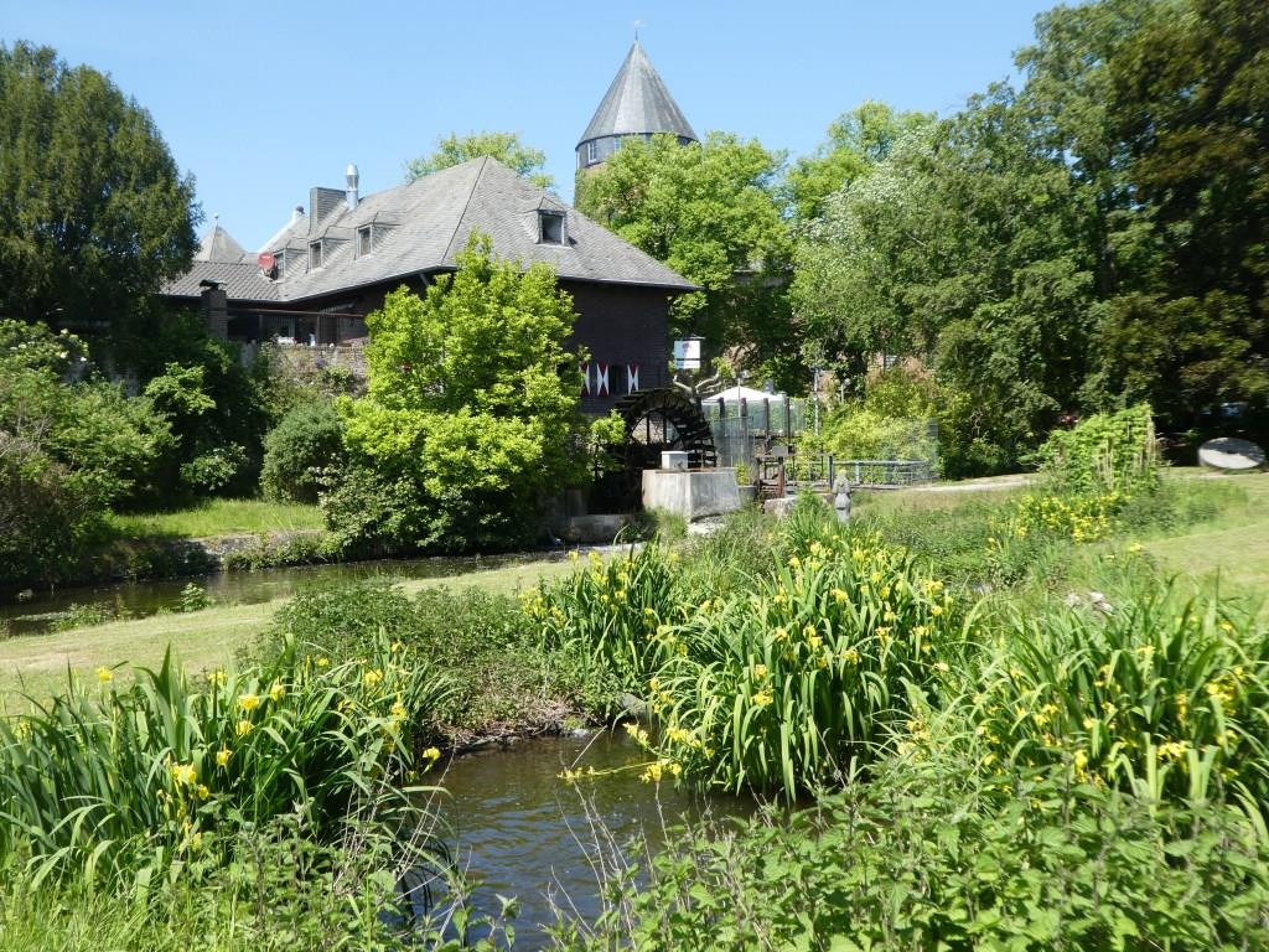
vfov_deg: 42.9
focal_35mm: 33
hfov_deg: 55.4
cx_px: 634
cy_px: 476
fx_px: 1210
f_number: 3.6
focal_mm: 5.8
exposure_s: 1/320
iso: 80
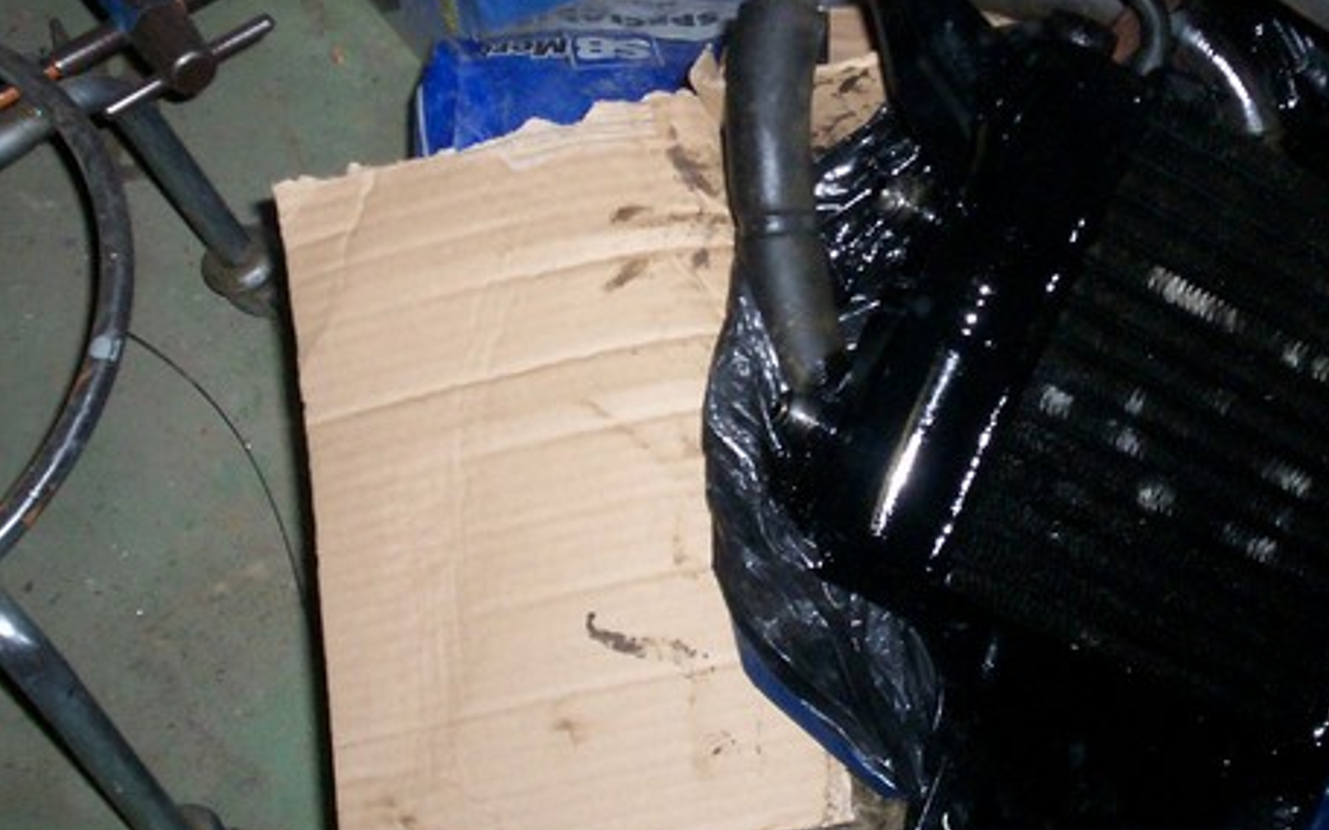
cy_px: 253
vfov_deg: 19.3
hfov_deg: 30.5
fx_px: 2427
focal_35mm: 67
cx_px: 836
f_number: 4.5
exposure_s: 1/64
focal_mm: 5.9
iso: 140
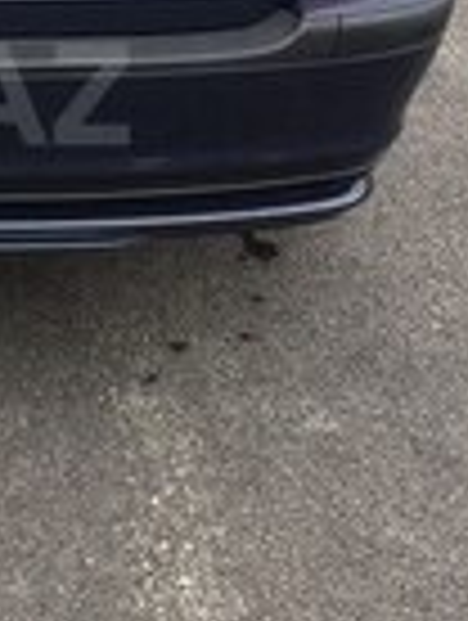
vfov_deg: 18.6
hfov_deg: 13.5
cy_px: 94
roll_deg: -0.9
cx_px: -216
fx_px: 1869
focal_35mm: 104
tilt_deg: -27.5
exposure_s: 1/215
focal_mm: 4.15
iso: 32
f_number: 2.2
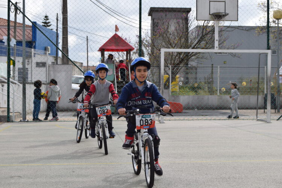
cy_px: 94
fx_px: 540
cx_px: 141
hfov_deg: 29.2
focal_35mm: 69
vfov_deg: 19.7
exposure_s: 1/320
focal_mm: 46
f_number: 9
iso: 200
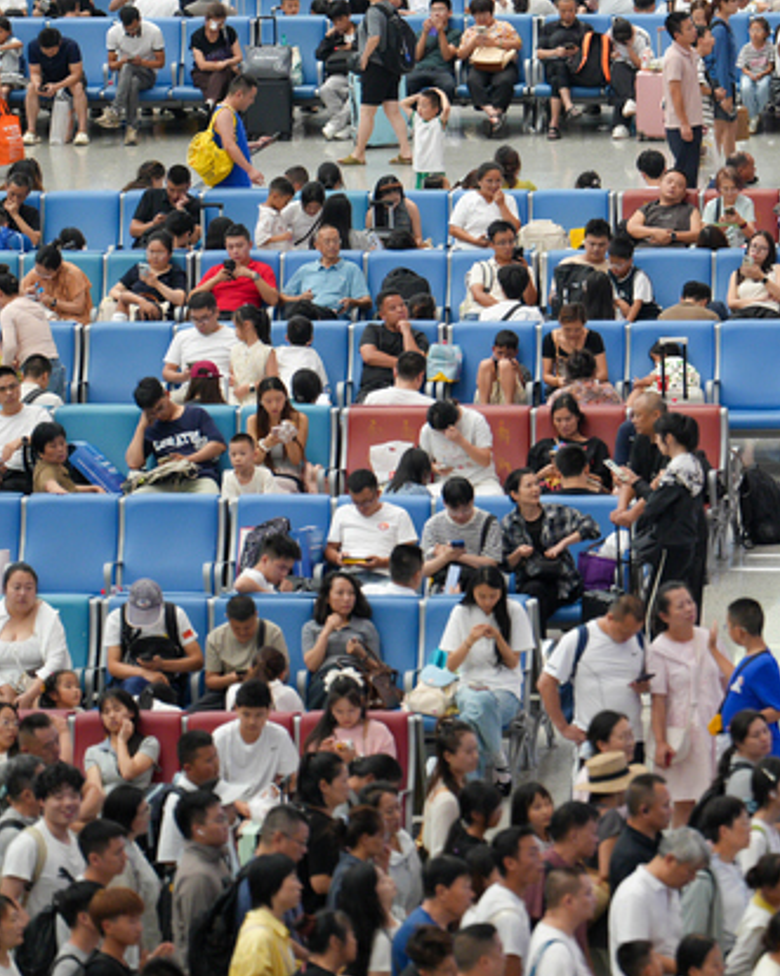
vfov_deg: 5.6
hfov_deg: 4.5
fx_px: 10017
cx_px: 719
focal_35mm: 347
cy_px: 360
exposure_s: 1/160
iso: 640
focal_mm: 178
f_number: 2.8
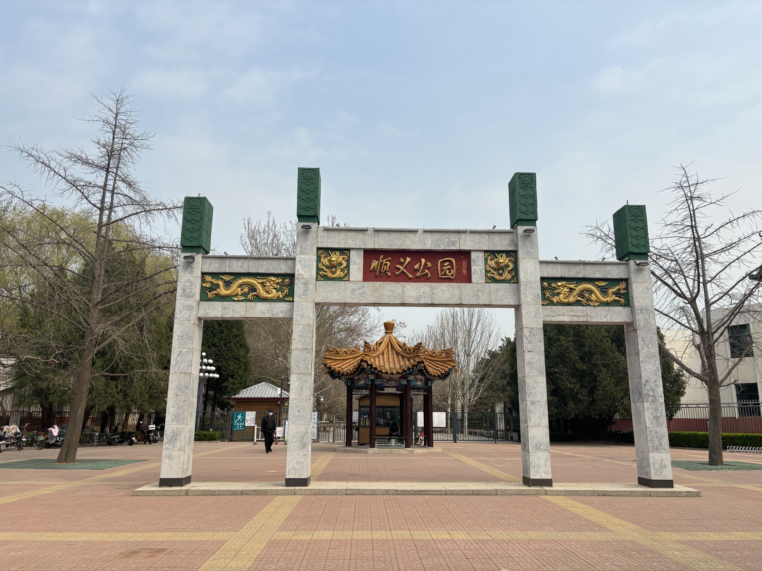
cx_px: 381
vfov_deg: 53.1
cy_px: 286
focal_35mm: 26
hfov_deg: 67.3
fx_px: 572
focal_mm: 5.96
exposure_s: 1/4630
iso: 50
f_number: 1.6
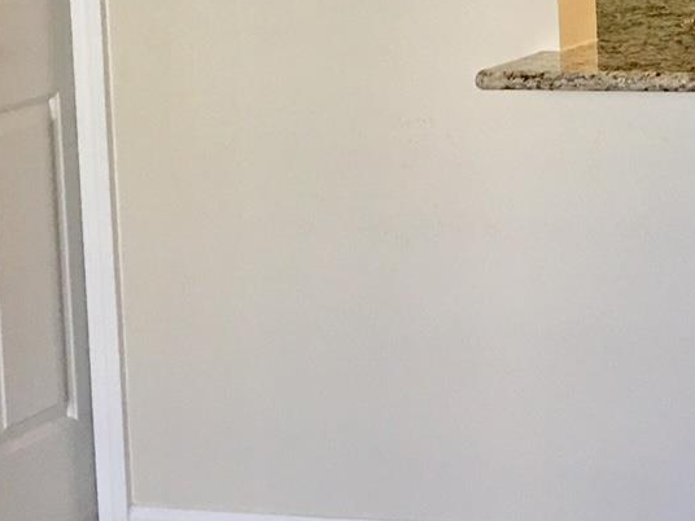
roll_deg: +1.2
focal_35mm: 109
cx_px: 1291
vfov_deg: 13.1
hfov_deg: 15.3
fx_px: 2188
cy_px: -157
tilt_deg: -3.2
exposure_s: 1/15
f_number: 2.2
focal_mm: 4.15
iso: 32
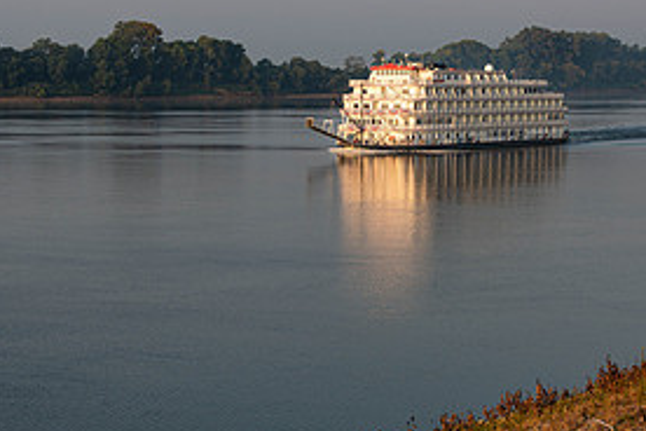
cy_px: 125
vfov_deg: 13.0
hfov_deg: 19.5
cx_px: 353
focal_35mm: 105
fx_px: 1884
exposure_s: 1/160
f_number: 8
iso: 64
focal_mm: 50
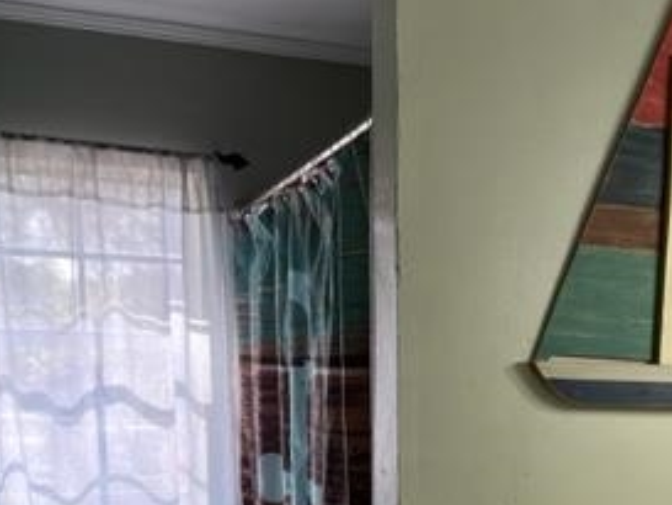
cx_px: 517
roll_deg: -1.8
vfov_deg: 22.5
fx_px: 1185
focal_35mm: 61
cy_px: 572
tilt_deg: -8.9
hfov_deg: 31.0
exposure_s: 1/120
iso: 80
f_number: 1.6
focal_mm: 5.1
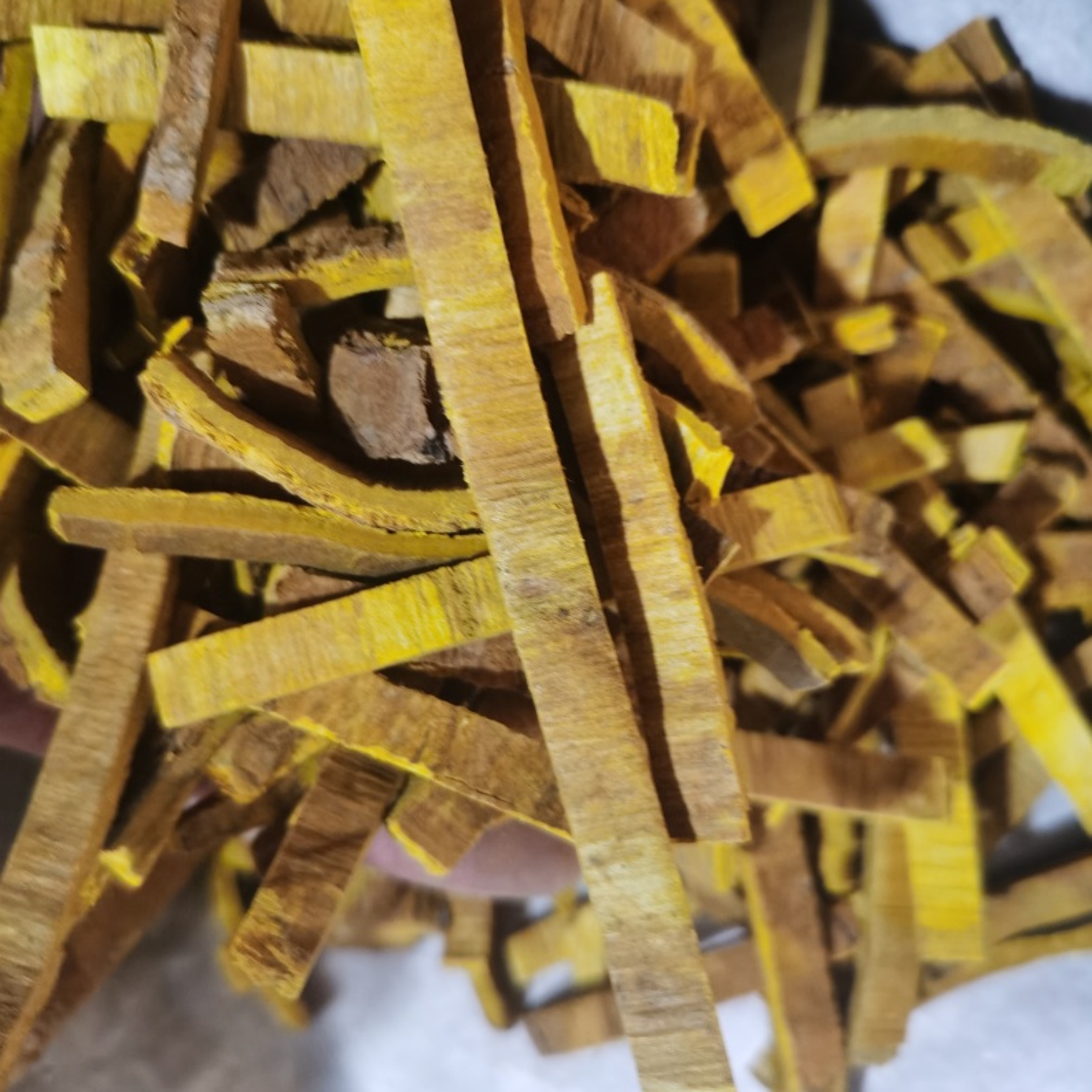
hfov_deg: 51.1
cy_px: 517
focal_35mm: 32
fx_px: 1142
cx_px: 546
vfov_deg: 51.1
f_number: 1.8
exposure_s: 1/25.7
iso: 400
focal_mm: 5.58
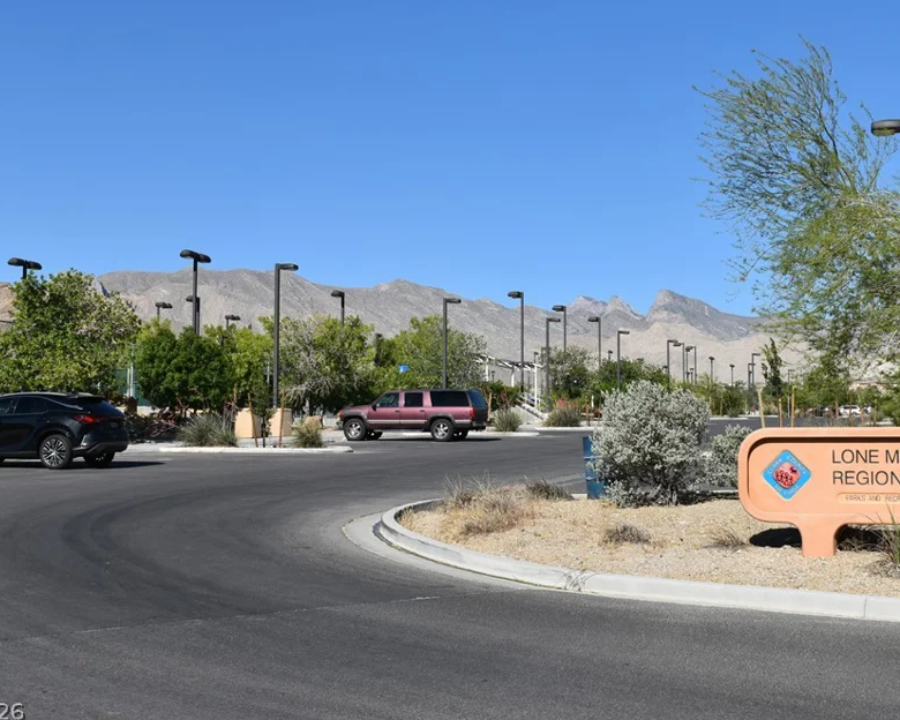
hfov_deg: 34.9
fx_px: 1428
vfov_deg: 28.3
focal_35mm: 54
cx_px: 501
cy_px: 335
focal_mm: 29
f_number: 11
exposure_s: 1/500
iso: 200
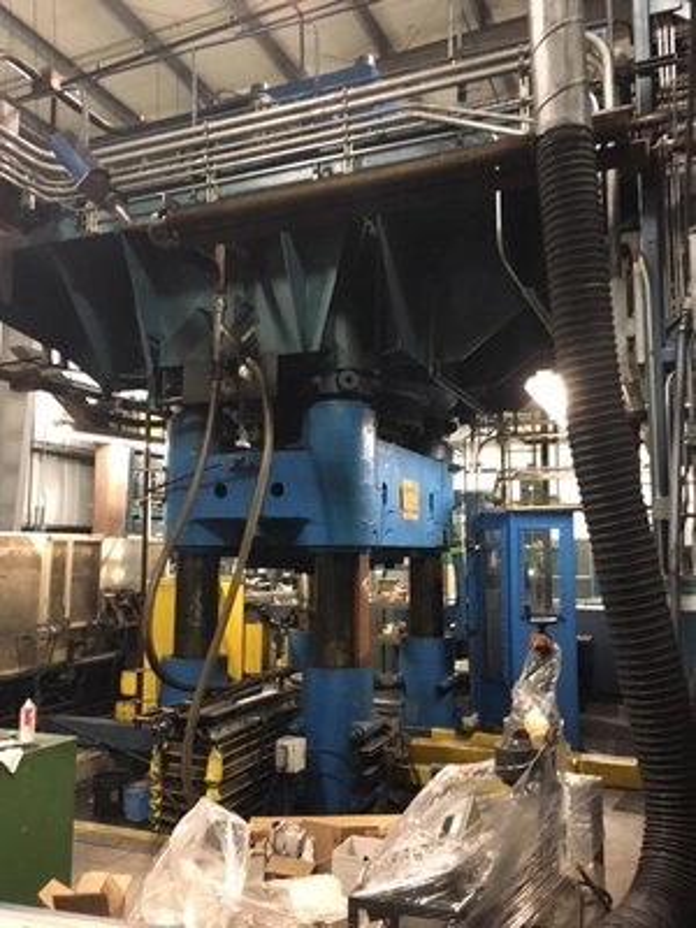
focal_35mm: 29
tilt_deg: +3.0
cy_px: 464
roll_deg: +0.1
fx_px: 777
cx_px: 348
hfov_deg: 48.2
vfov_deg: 61.7
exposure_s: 1/15
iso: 250
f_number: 2.2
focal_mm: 4.15
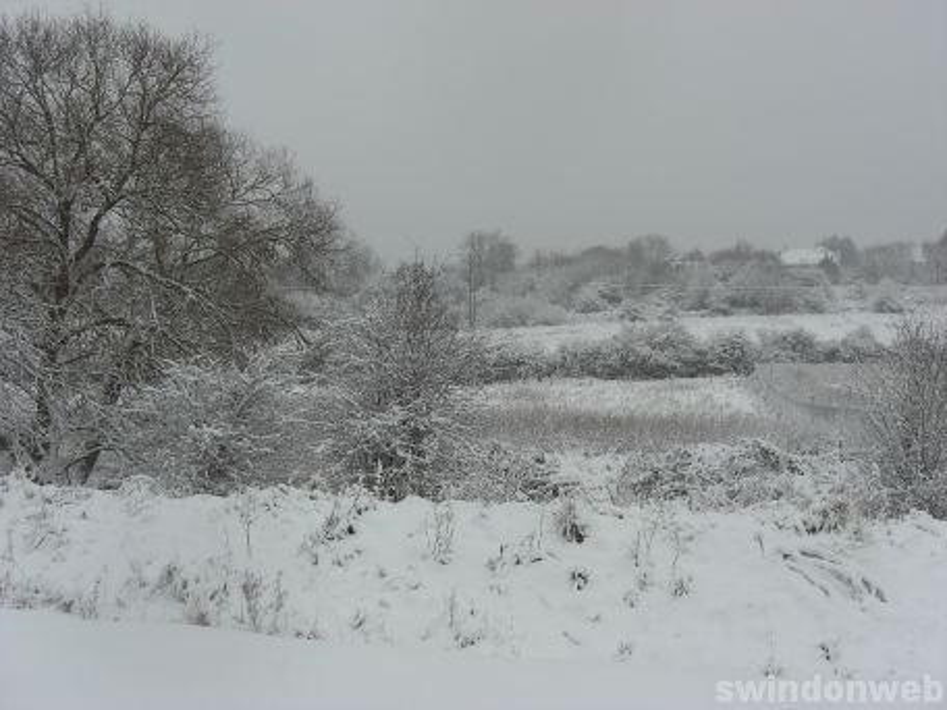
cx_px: 474
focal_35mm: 38
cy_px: 355
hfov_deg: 49.0
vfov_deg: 37.7
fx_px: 1040
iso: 80
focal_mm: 7.9
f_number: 4
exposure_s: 1/400
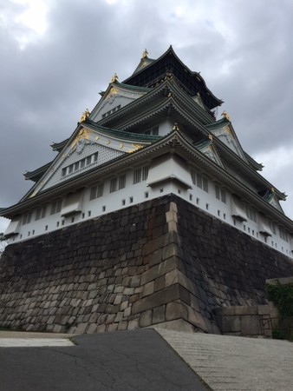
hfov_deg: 48.3
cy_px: 196
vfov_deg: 61.6
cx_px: 146
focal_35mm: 29
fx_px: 327
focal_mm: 4.15
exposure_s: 1/791
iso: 32
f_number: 2.2
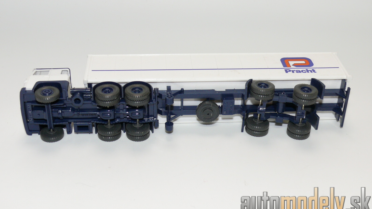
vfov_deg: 21.4
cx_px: 187
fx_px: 552
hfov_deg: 37.2
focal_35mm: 56
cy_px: 82
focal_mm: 9.2
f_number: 4
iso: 100
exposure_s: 1/30
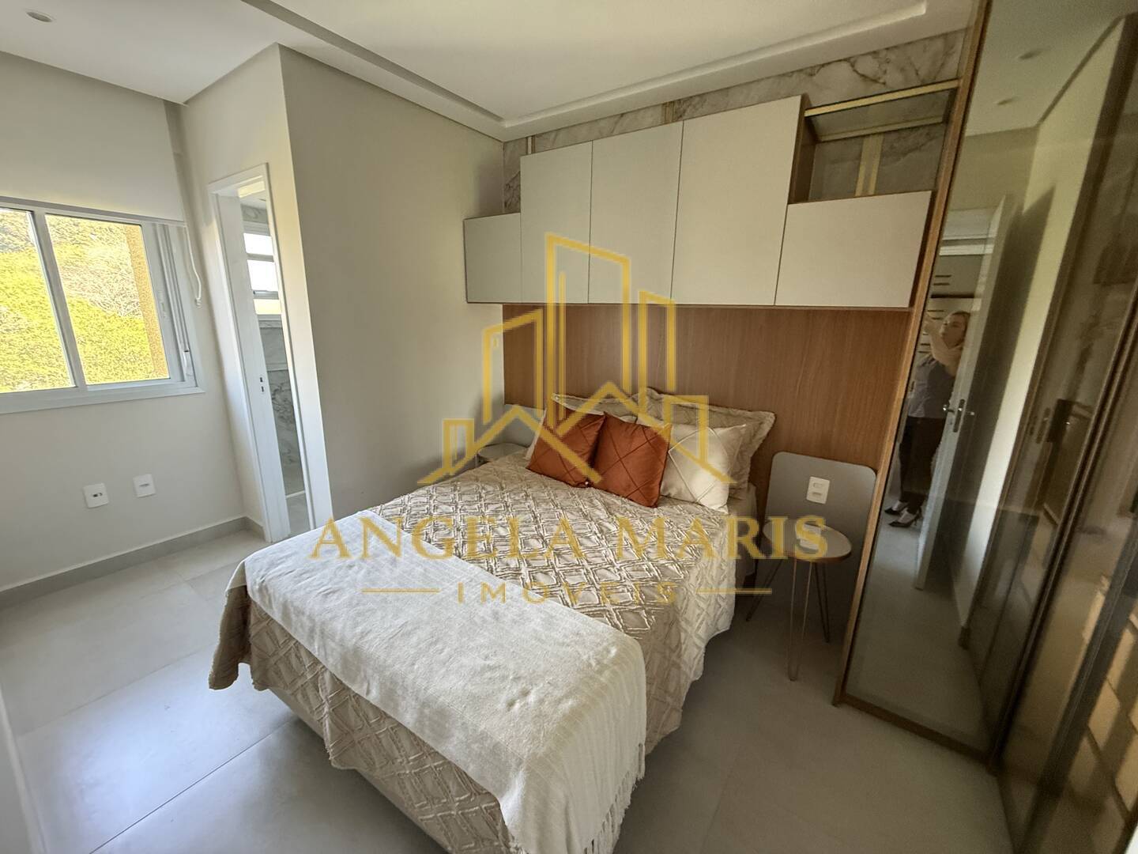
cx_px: 569
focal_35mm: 14
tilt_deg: -14.5
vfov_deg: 85.7
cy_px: 427
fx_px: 460
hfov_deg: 102.1
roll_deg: -0.9
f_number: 2.2
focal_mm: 2.22
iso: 500
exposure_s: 1/60
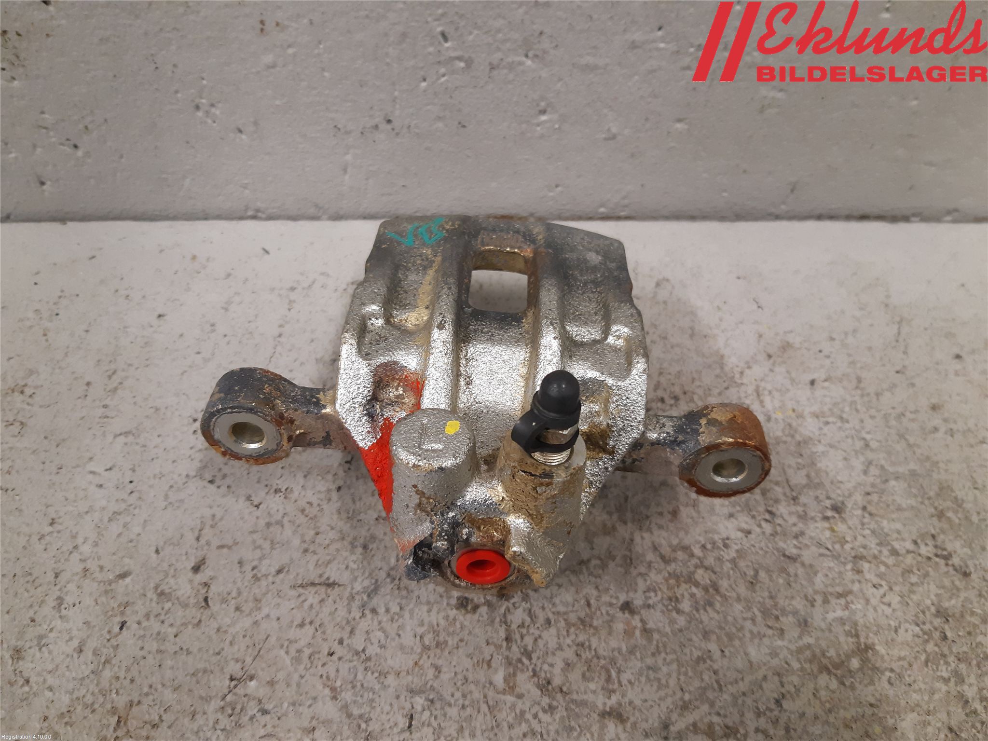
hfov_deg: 67.3
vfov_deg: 53.1
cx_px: 494
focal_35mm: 26
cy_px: 370
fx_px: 742
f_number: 1.7
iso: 160
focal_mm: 3.93
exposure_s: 1/50
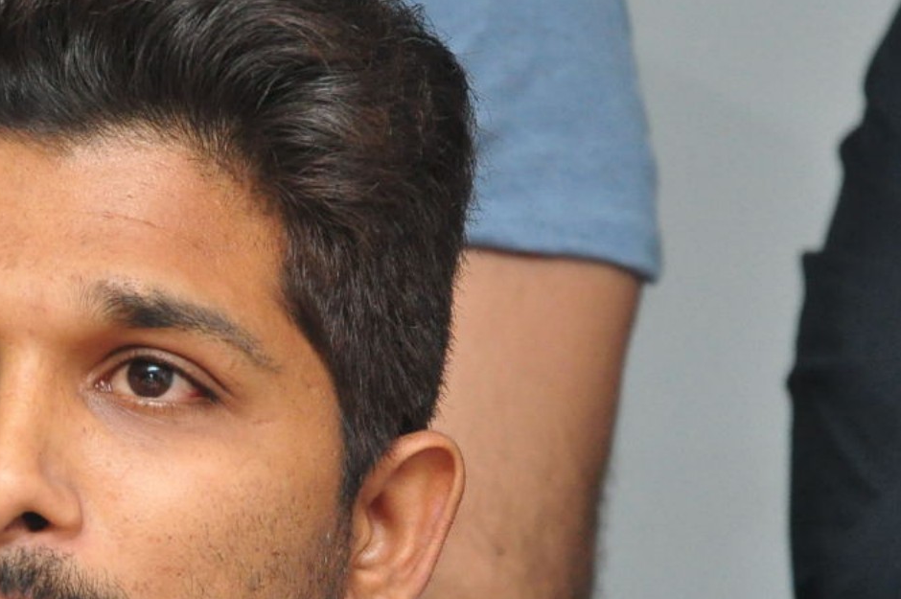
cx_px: 81
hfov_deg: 5.4
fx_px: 9457
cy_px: 529
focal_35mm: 378
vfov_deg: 3.6
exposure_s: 1/125
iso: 1600
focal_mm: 105
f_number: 6.3
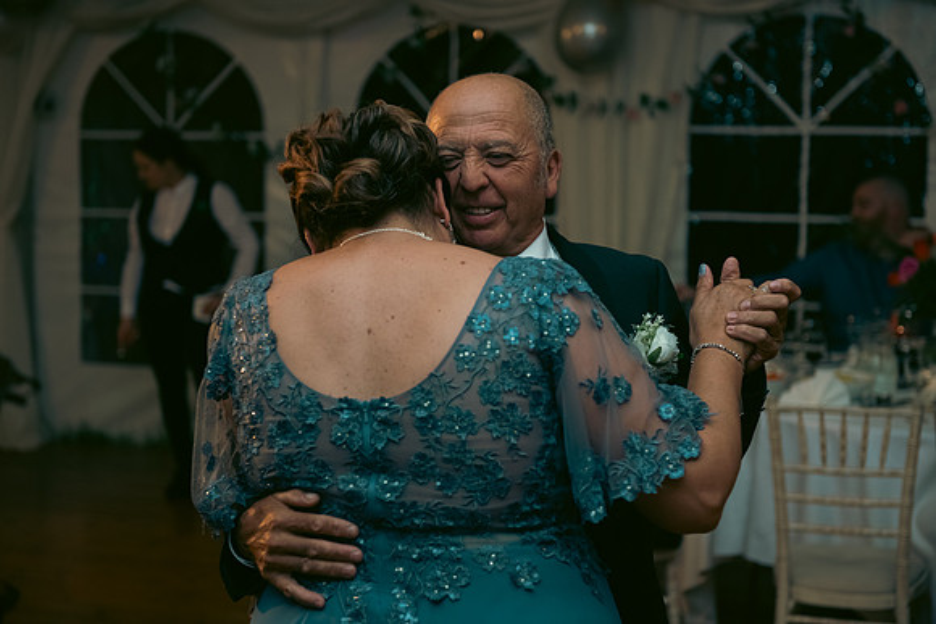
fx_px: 1716
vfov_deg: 20.6
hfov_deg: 30.5
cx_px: 468
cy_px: 312
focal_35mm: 66
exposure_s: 1/160
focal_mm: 66
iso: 800
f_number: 3.5
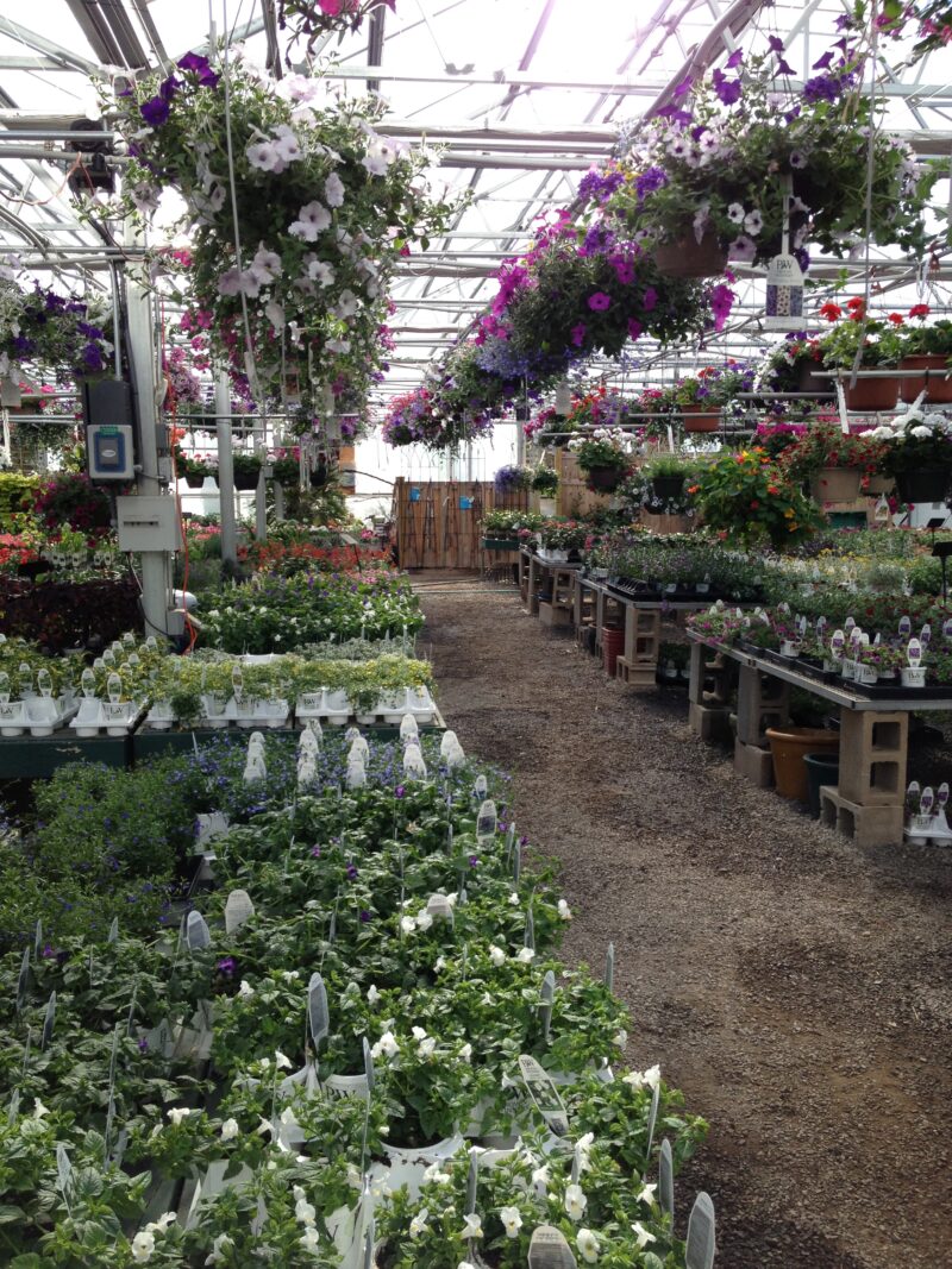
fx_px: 1284
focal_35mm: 35
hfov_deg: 40.7
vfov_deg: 52.6
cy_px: 634
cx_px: 476
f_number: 2.4
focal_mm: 4.28
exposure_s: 1/343
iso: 50
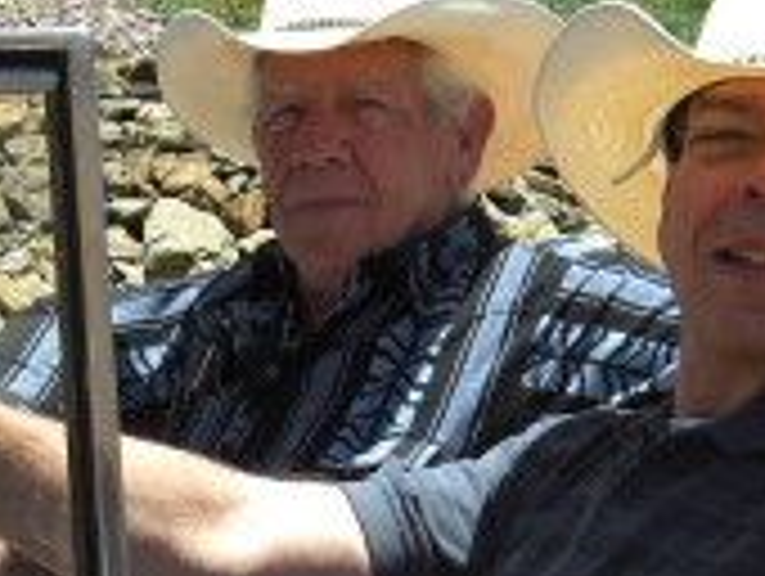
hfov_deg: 13.8
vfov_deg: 10.4
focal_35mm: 143
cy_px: 464
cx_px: 428
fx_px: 3165
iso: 80
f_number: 4
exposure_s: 1/400
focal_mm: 7.9
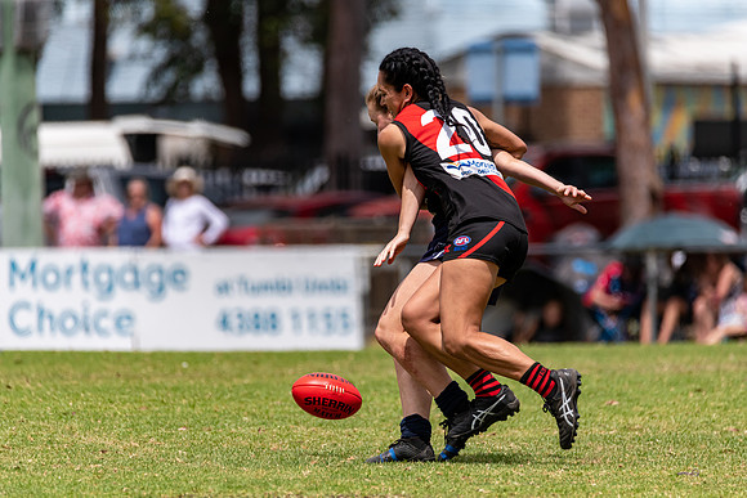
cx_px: 374
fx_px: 11415
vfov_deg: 2.5
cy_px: 249
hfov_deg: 3.7
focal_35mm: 550
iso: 800
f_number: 6.3
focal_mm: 550
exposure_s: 1/4000
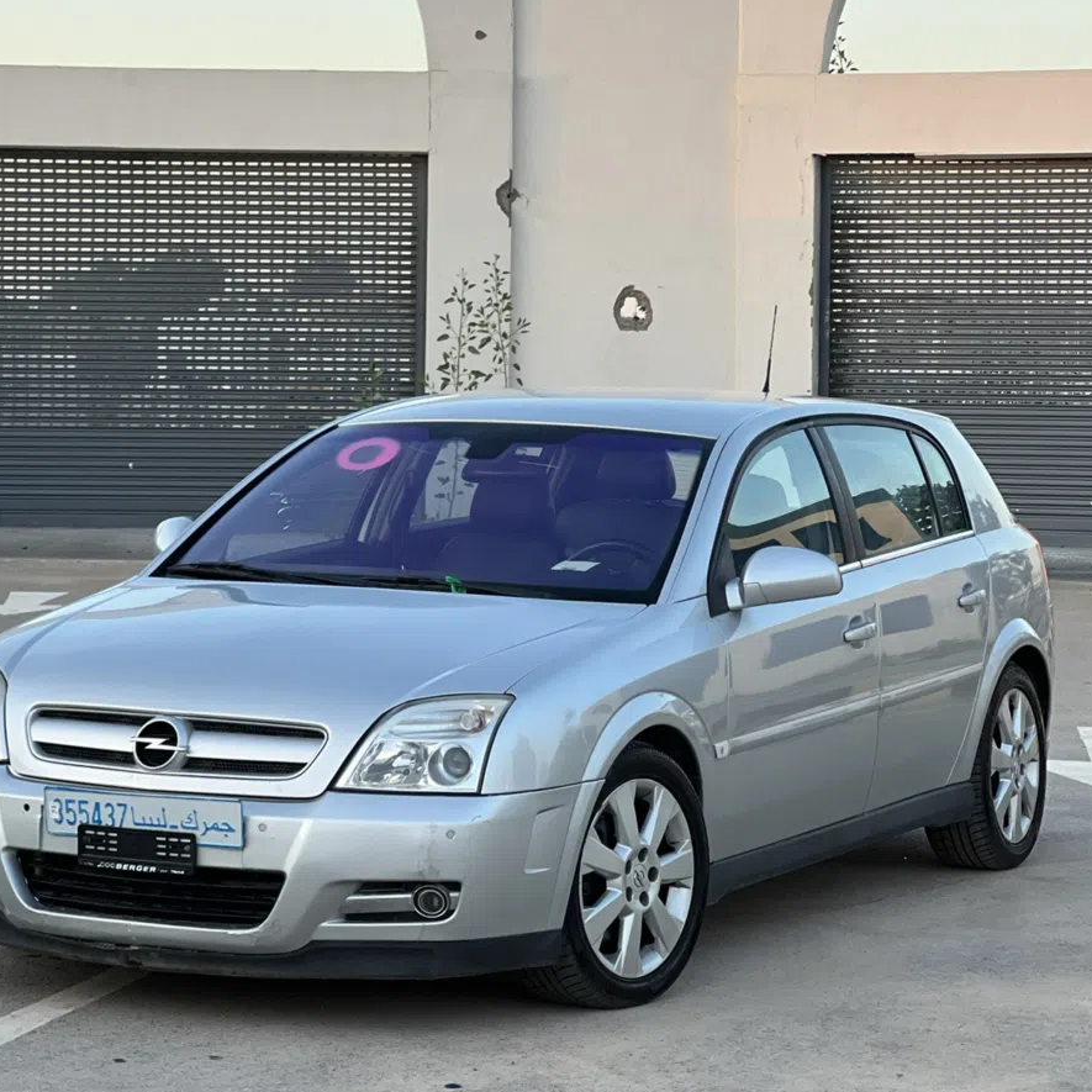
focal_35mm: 105
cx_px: 487
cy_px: 462
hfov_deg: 16.6
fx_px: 3747
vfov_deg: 16.6
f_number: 2.8
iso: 125
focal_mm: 9
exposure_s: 1/121
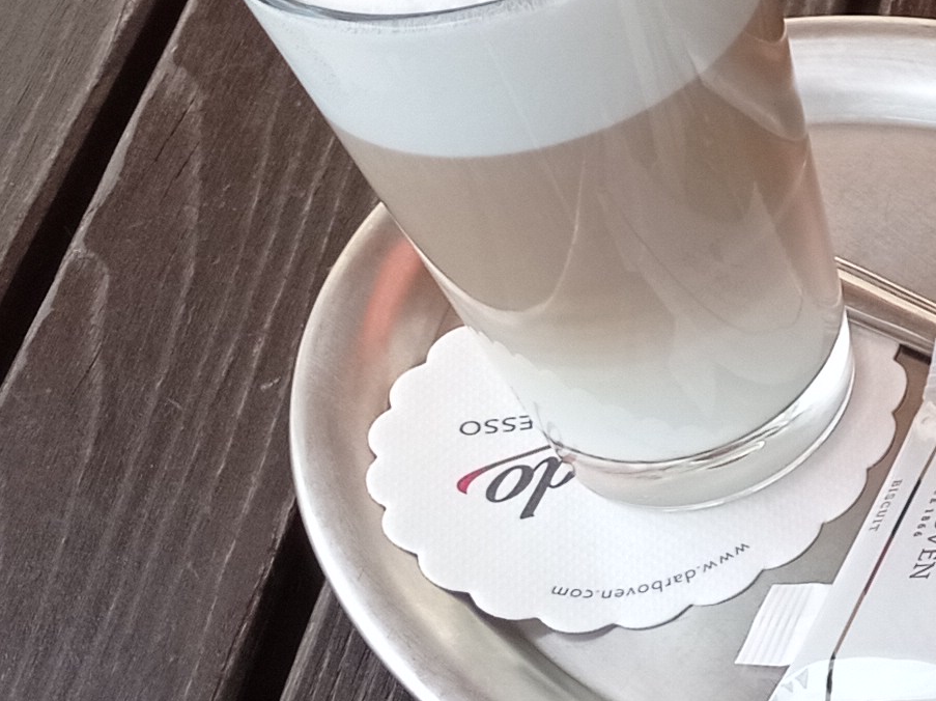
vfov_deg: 11.8
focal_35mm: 124
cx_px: 1807
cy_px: 48
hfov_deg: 13.8
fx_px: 3351
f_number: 1.79
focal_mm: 4.7
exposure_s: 1/774
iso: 100
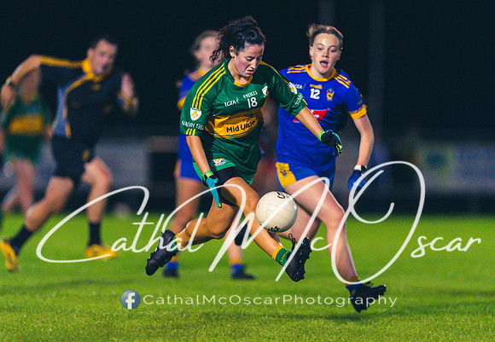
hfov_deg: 4.5
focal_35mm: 450
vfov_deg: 3.1
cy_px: 178
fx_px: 6254
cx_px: 276
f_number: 2.8
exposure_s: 1/500
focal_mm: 400
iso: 5000
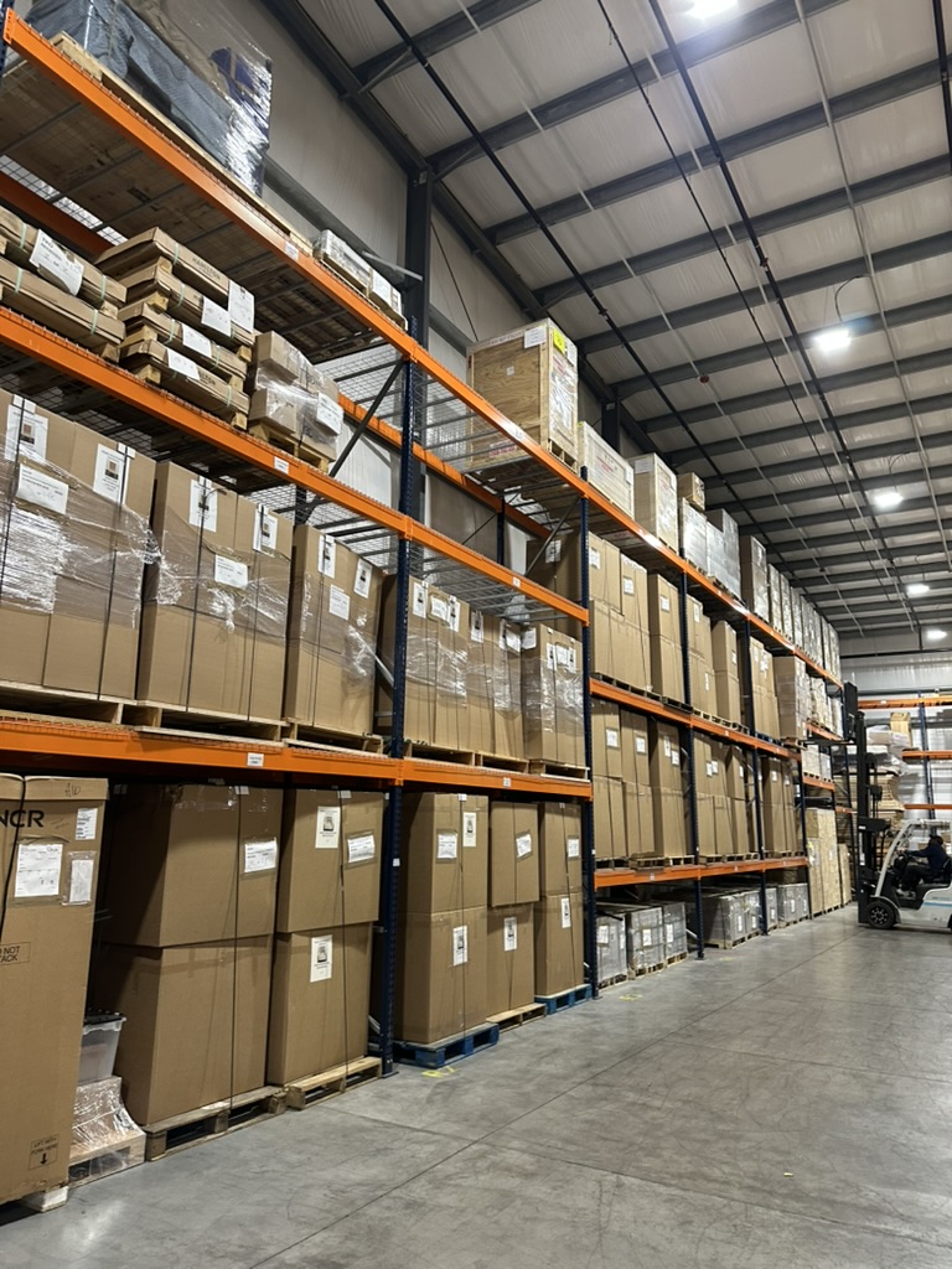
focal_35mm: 24
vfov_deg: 71.6
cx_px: 476
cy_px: 634
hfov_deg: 56.8
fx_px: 880
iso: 320
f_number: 1.78
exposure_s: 1/60
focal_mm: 6.86
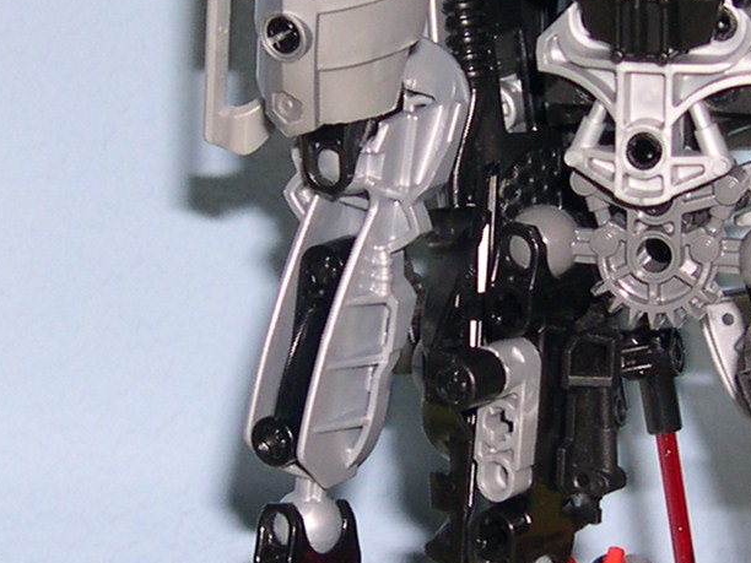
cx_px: 366
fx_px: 3059
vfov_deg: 10.5
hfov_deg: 14.0
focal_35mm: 141
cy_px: 282
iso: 100
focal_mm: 8
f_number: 2.8
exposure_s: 1/60
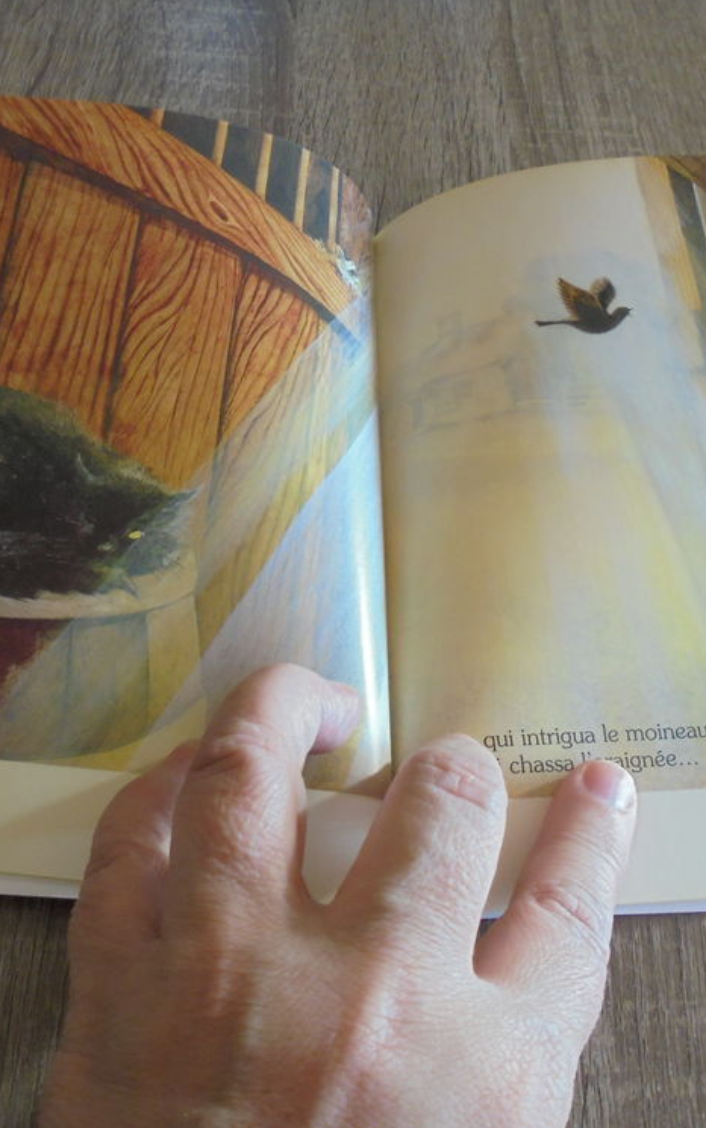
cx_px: 341
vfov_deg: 52.7
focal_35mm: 37
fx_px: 1138
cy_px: 563
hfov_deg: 34.5
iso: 250
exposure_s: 1/30
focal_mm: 4.6
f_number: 3.5
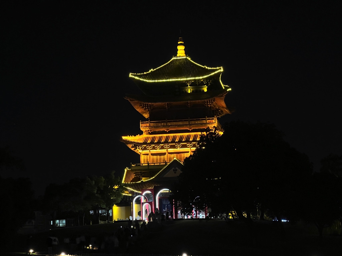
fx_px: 761
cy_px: 128
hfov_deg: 25.3
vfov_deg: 19.1
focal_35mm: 77
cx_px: 171
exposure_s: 1/20
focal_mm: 9
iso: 2000
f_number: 2.8
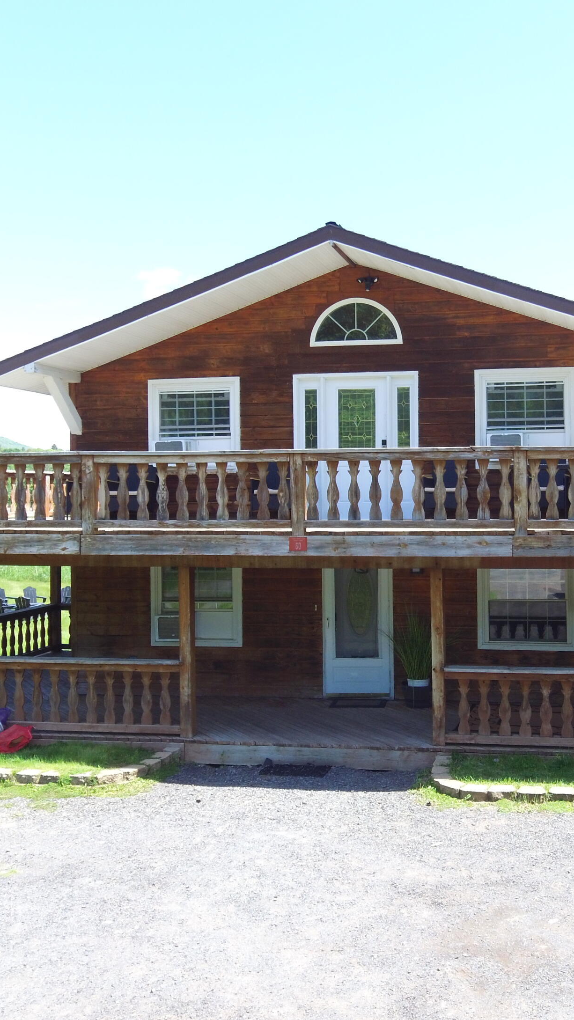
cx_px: 431
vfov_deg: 64.3
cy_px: 503
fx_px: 812
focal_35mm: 30
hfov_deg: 38.0
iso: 100
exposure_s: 1/272
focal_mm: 3.61
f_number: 2.8
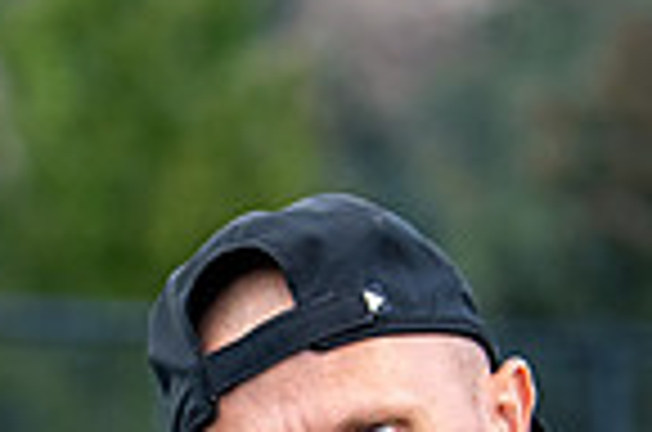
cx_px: -229
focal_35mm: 423
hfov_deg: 4.9
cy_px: 809
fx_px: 7644
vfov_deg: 3.2
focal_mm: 85
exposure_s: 1/1000
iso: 1250
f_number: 2.8
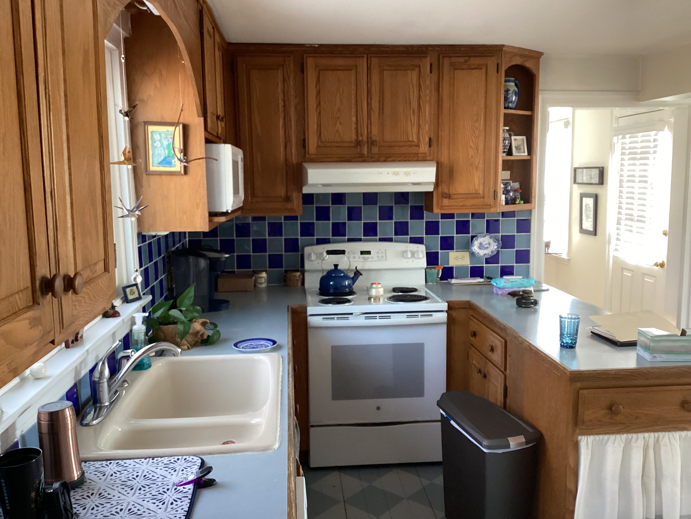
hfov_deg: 58.4
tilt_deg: -7.7
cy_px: 260
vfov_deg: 45.4
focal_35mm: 31
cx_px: 346
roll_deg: +0.5
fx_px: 619
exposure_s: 1/60
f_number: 2.4
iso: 250
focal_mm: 3.3
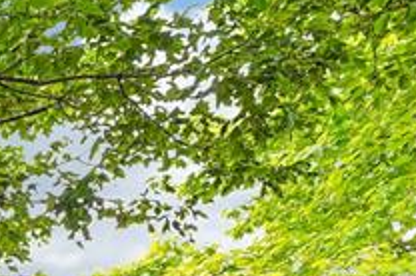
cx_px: -555
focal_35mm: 69
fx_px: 796
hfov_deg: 15.8
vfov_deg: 14.8
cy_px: 604
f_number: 8
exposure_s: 1/25
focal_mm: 14
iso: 400
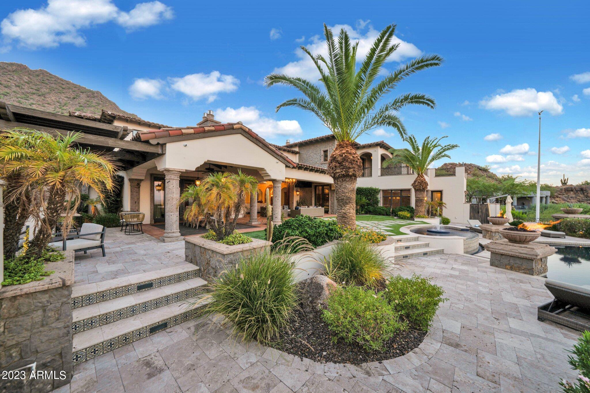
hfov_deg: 112.6
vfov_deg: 90.0
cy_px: 196
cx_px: 295
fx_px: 197
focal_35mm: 12
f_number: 10
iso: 200
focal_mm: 12
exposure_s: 1/13
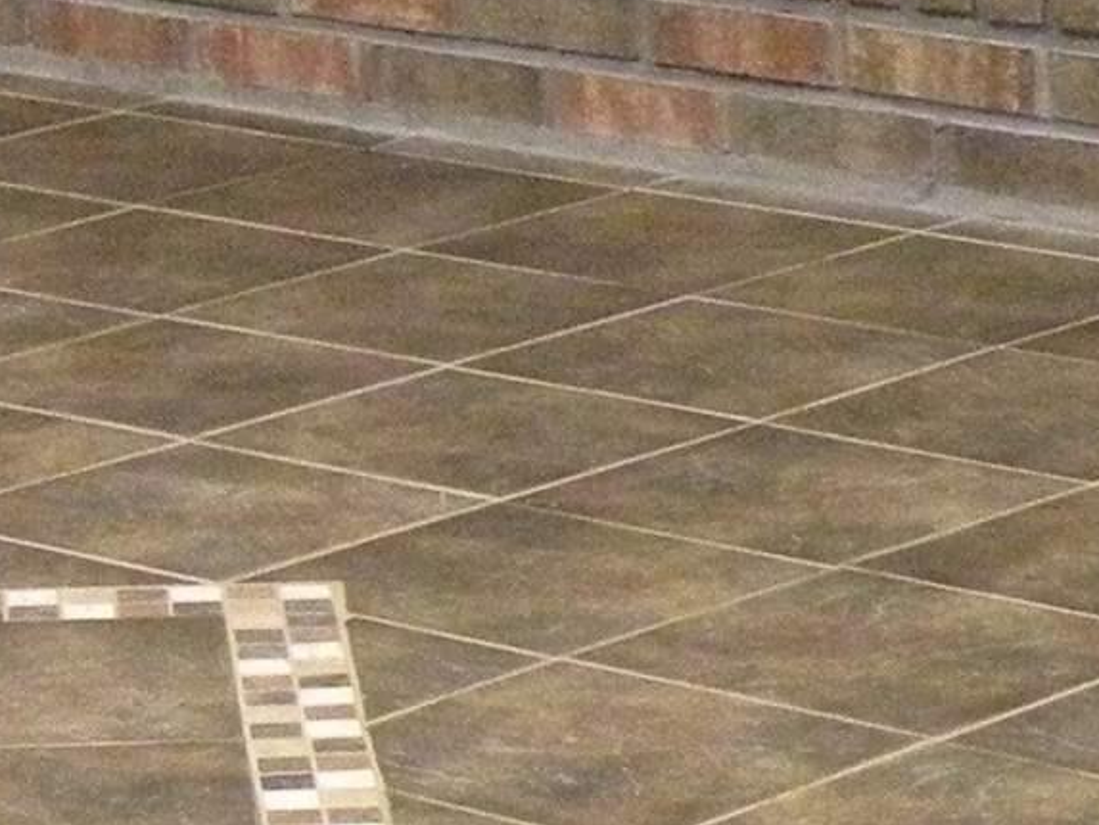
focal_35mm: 225
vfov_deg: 6.6
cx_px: -543
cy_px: -92
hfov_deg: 8.6
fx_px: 7145
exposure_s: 1/18.8
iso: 400
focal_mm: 7.4
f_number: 3.2
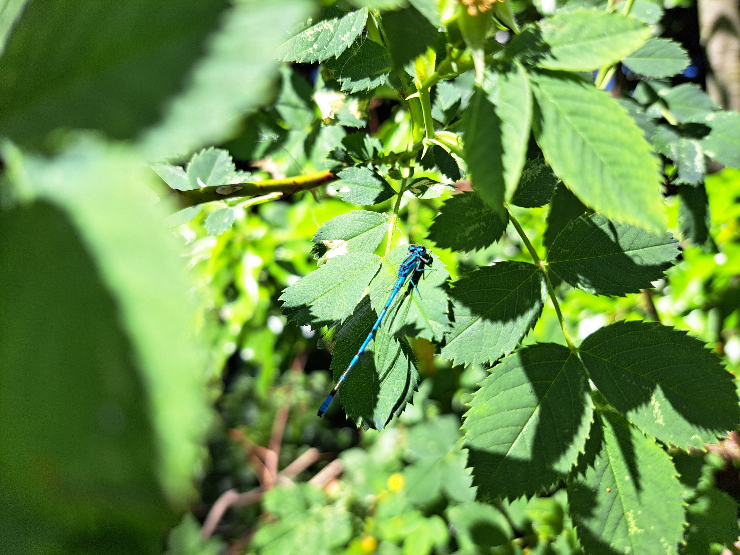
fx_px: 513
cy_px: 278
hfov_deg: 71.6
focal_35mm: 24
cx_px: 370
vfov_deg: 56.8
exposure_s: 1/412
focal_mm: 5.23
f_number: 1.8
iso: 50
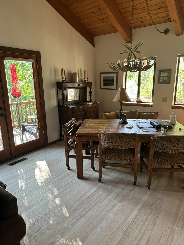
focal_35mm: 24
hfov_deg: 56.8
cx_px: 92
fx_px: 170
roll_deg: +2.8
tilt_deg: -13.6
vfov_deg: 71.6
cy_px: 122
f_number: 1.78
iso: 160
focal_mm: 6.86
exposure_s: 1/60
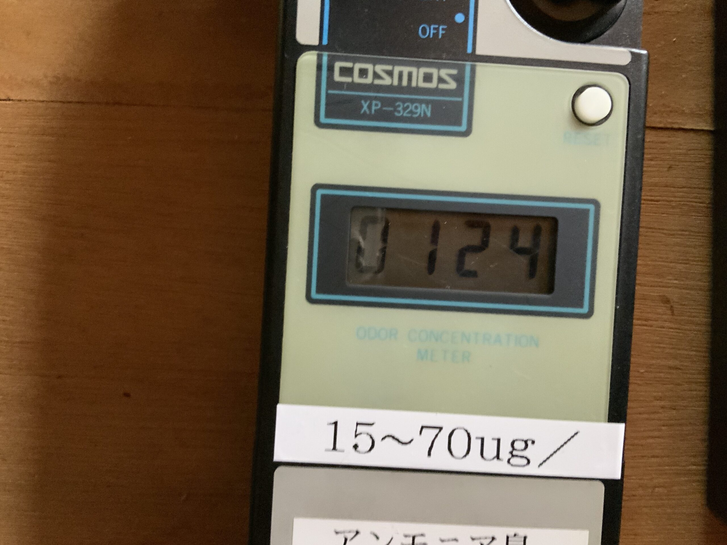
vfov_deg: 48.2
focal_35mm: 29
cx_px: 364
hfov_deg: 61.7
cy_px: 272
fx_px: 609
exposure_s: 1/30
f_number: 1.8
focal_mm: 3
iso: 500
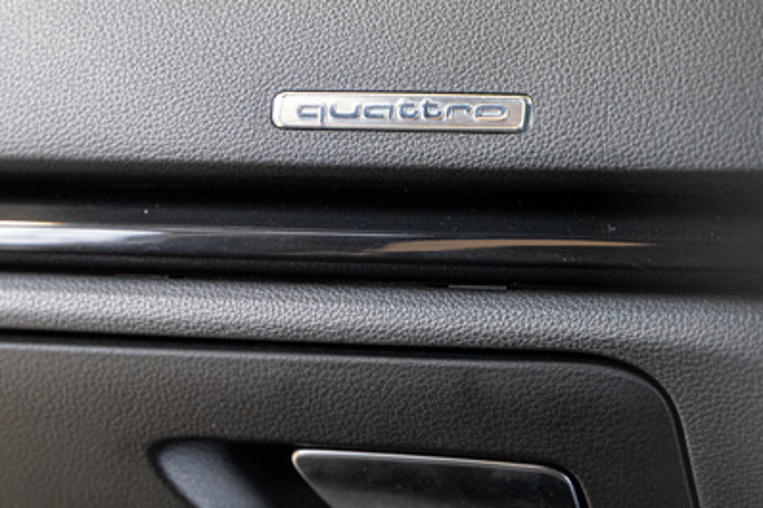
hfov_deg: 10.6
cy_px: 226
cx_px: 1
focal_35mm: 193
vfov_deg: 7.1
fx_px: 4089
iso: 1600
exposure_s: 1/125
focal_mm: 75
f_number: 2.8
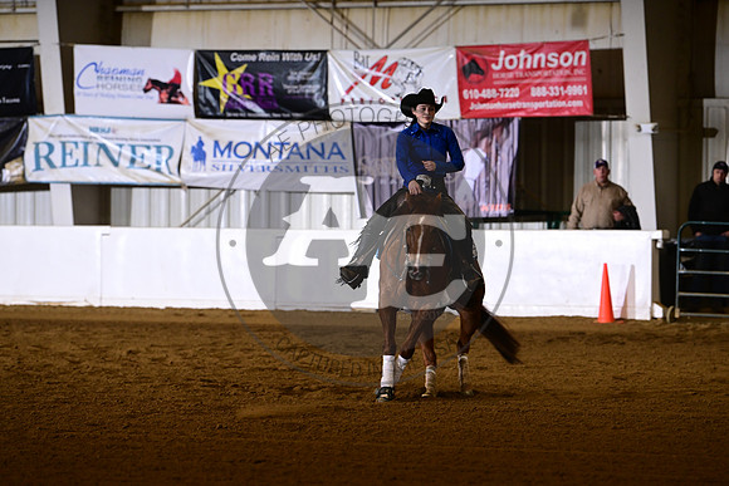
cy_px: 243
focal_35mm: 200
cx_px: 364
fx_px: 4051
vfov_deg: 6.9
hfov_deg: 10.3
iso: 2000
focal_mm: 200
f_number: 4.5
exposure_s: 1/200
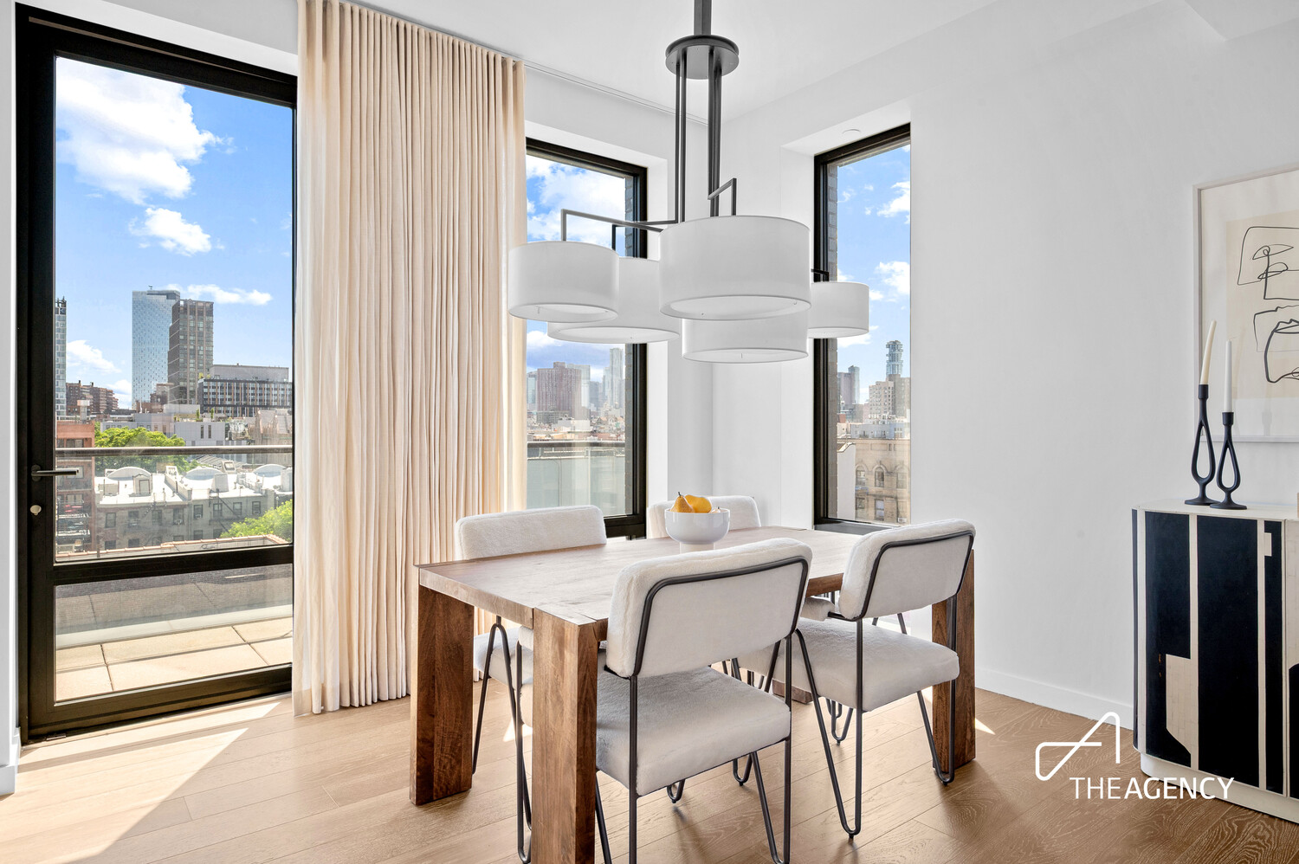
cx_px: 650
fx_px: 703
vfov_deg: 63.1
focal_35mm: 20
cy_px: 432
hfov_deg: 85.5
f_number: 13
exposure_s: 1/13
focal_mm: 19.5
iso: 250
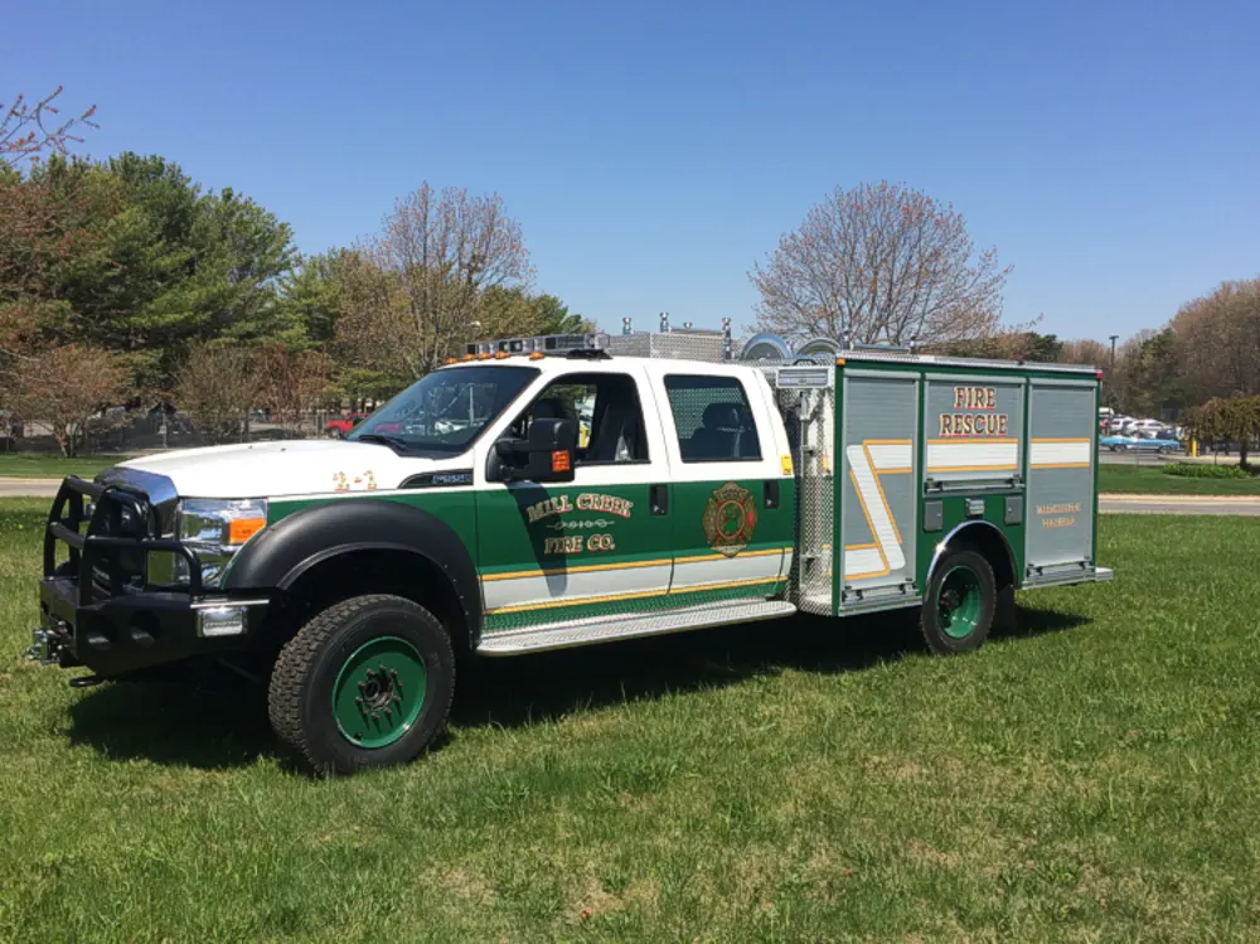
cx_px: 630
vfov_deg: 48.2
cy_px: 472
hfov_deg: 61.7
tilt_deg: -5.0
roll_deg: +1.8
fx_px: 1055
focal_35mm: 29
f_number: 2.2
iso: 32
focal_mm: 4.15
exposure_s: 1/1953
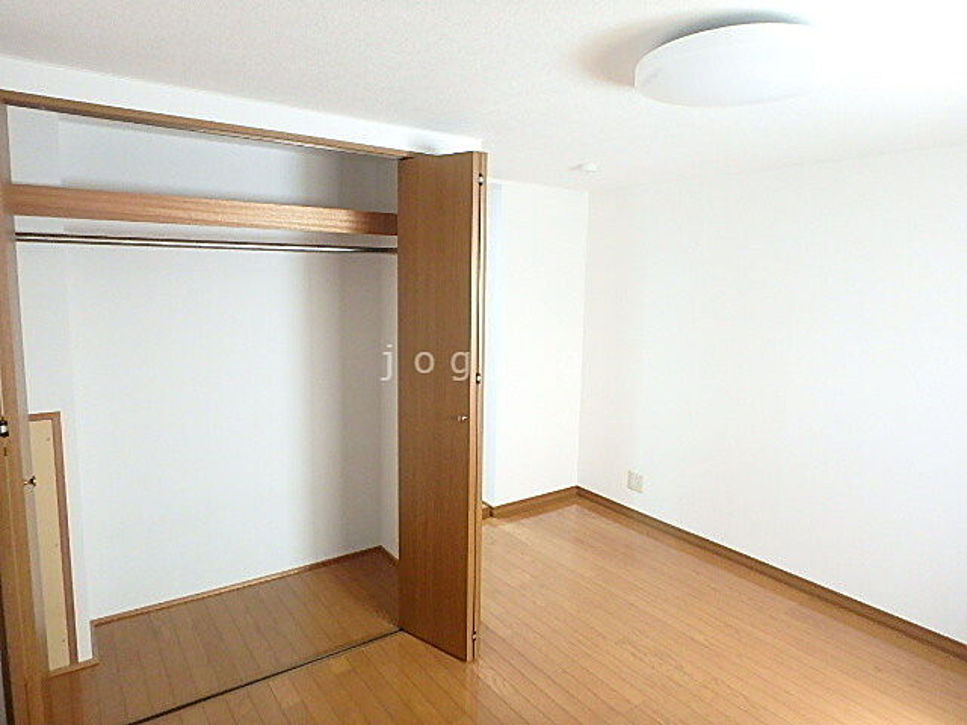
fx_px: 587
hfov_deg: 79.0
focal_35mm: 21
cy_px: 362
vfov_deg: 63.4
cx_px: 484
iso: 800
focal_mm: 3.7
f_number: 3.5
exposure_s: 1/10
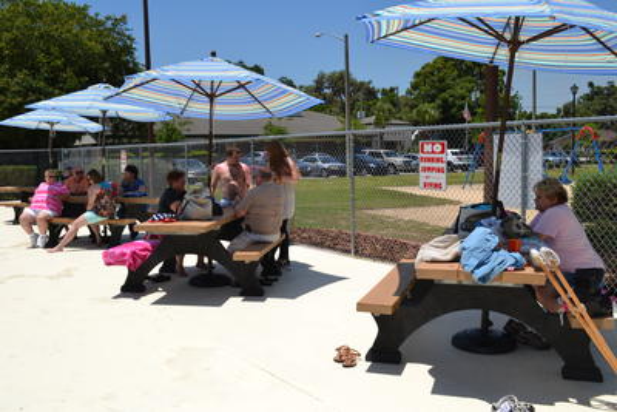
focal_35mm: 36
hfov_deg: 53.1
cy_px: 206
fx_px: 617
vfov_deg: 36.9
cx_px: 308
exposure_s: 1/200
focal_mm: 24
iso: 100
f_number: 11
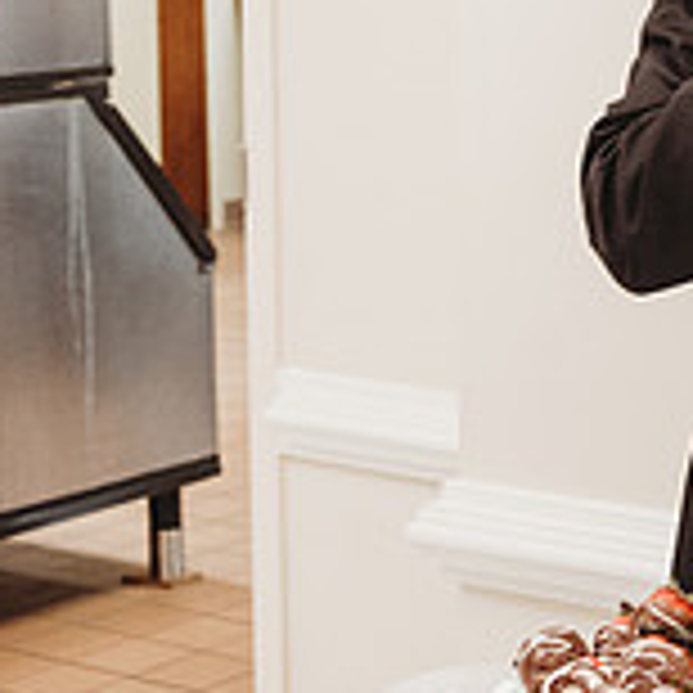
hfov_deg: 14.0
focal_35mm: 109
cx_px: 1282
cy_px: 133
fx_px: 2469
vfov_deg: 15.9
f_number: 4
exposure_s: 1/200
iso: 4000
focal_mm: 34
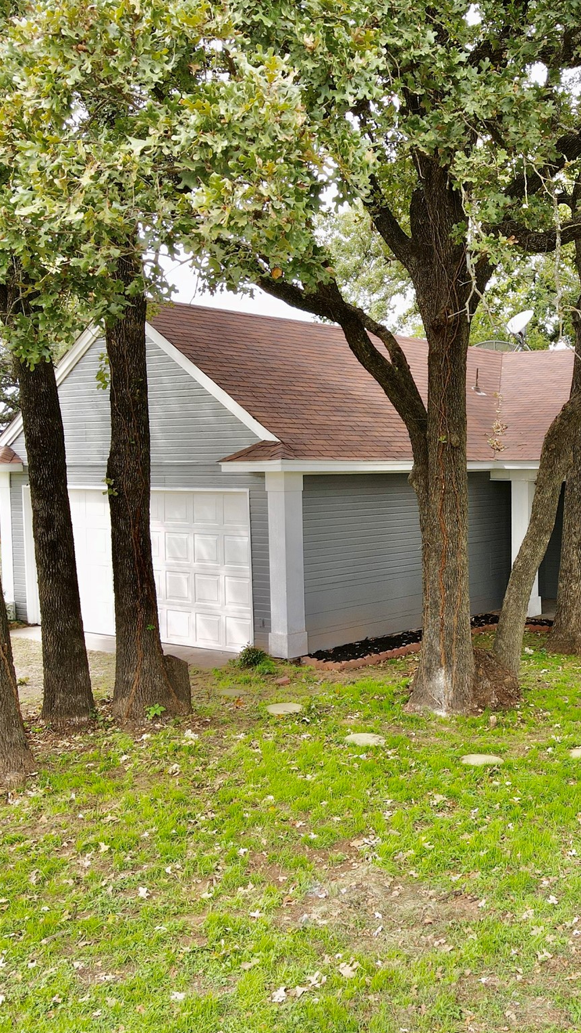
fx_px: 958
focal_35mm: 35
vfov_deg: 56.6
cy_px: 516
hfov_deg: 32.2
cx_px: 518
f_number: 2.8
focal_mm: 4.5
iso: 110
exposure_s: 1/80
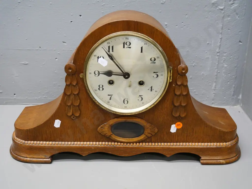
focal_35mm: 44
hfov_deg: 42.9
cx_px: 126
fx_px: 320
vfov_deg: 32.9
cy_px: 94
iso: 1600
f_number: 4.2
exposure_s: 1/80
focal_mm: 22
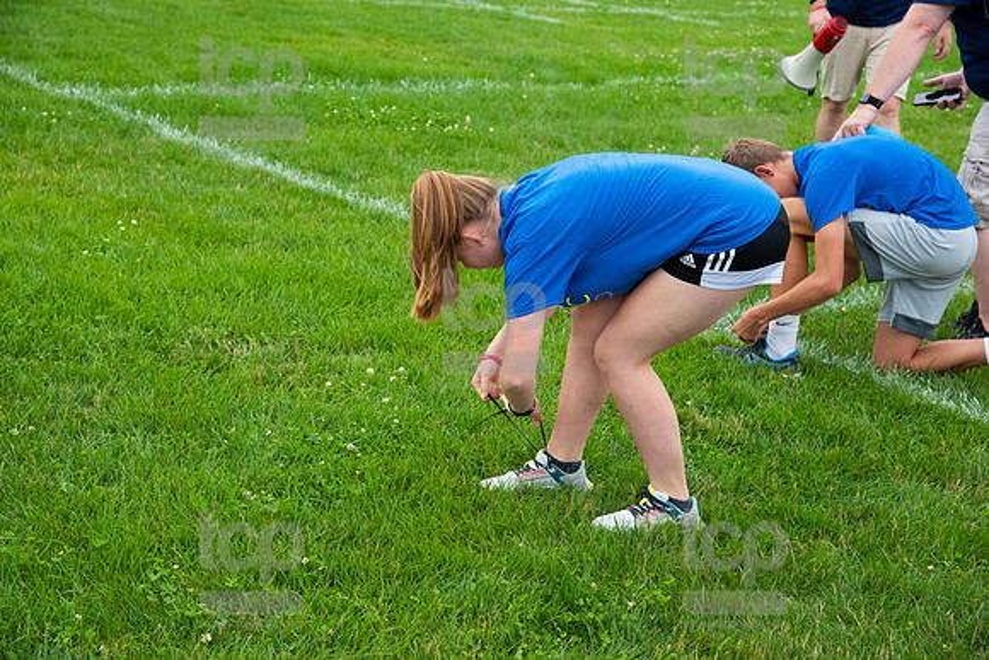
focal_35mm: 65
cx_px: 494
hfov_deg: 31.0
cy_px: 330
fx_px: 1786
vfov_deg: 20.9
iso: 2000
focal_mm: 65
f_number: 5.6
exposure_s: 1/1600
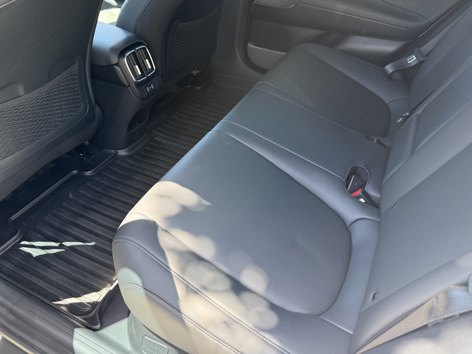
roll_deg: -3.0
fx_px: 382
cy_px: 155
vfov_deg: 49.6
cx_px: 216
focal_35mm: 28
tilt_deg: -36.8
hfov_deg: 63.3
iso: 200
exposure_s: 1/104
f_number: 1.78
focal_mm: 6.76
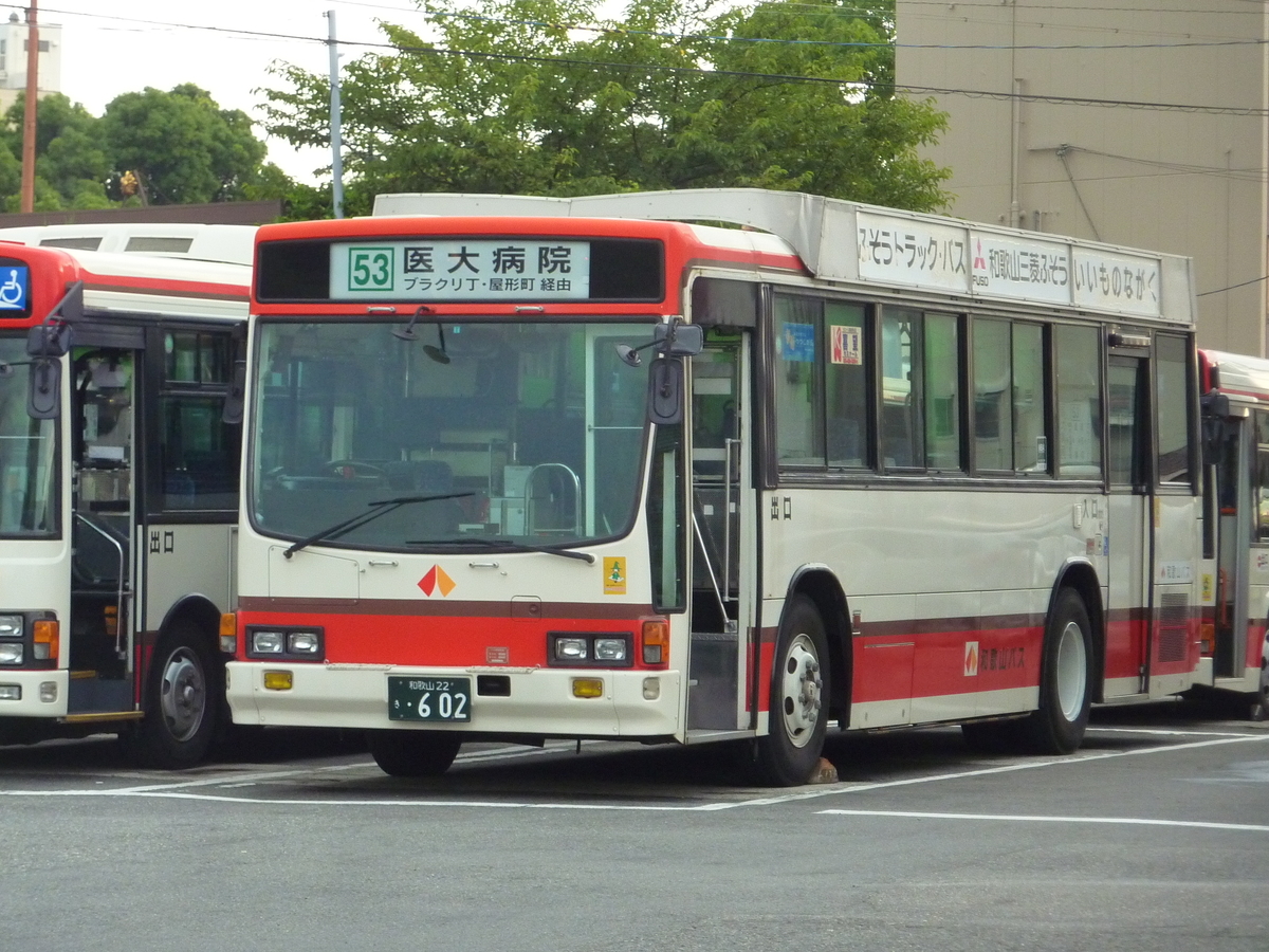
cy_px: 476
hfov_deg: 12.5
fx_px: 5792
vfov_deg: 9.4
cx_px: 634
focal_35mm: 158
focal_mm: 25.9
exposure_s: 1/40
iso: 400
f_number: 4.5
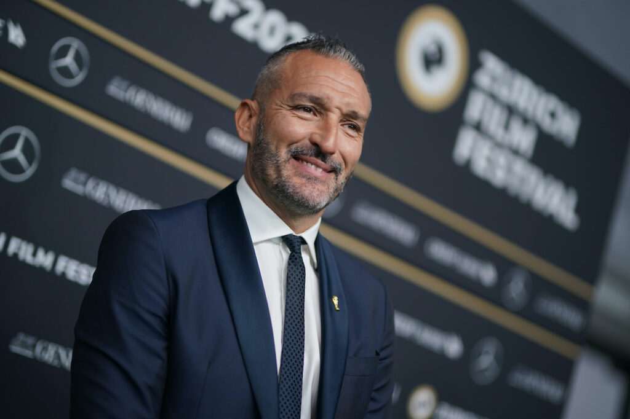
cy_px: 210
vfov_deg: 16.1
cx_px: 315
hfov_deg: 23.9
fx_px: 1487
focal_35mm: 85
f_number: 1.4
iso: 250
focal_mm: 85
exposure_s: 1/1600
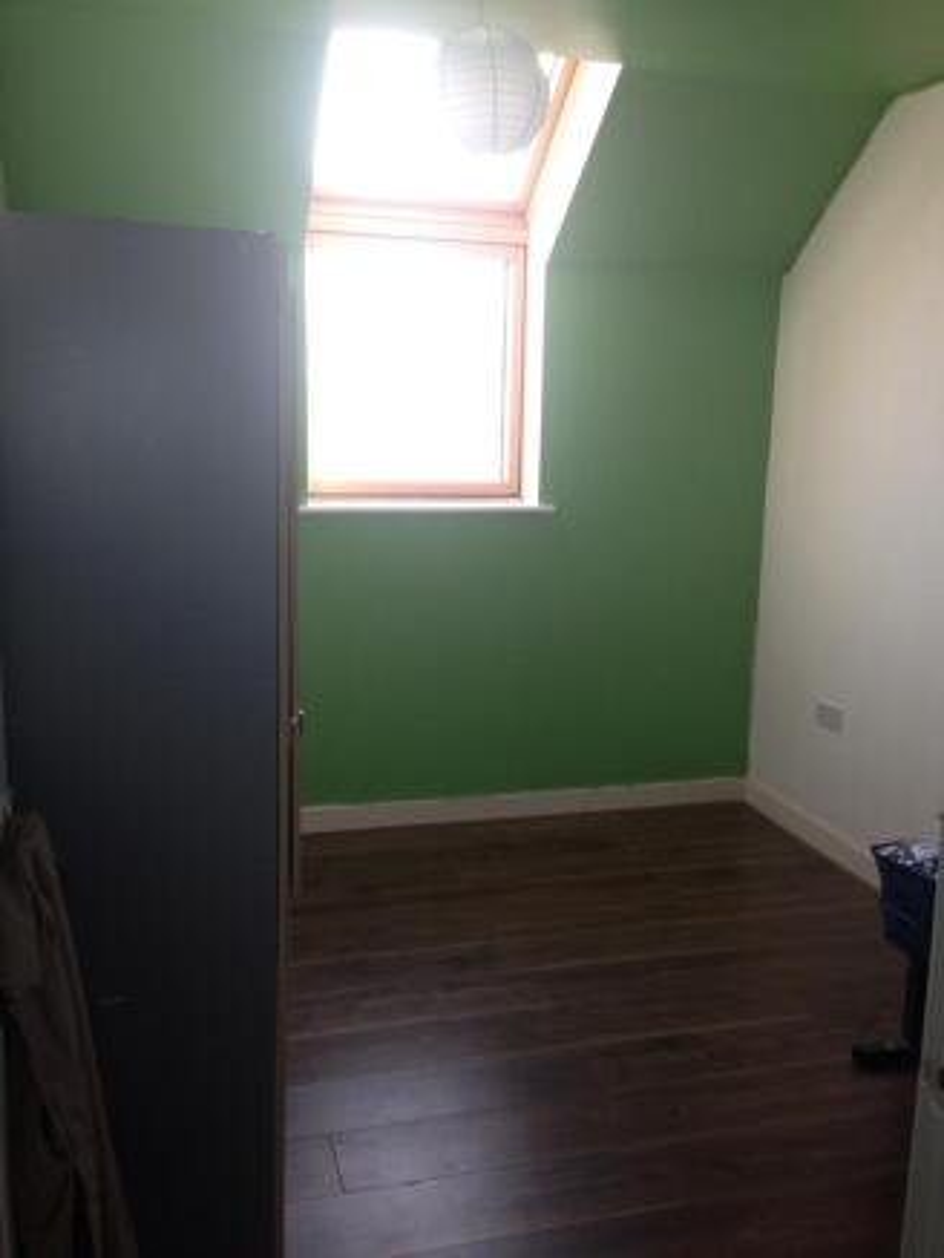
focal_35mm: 33
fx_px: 1199
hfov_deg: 43.0
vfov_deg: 55.3
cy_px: 629
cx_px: 472
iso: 64
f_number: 2.4
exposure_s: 1/40
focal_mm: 4.13
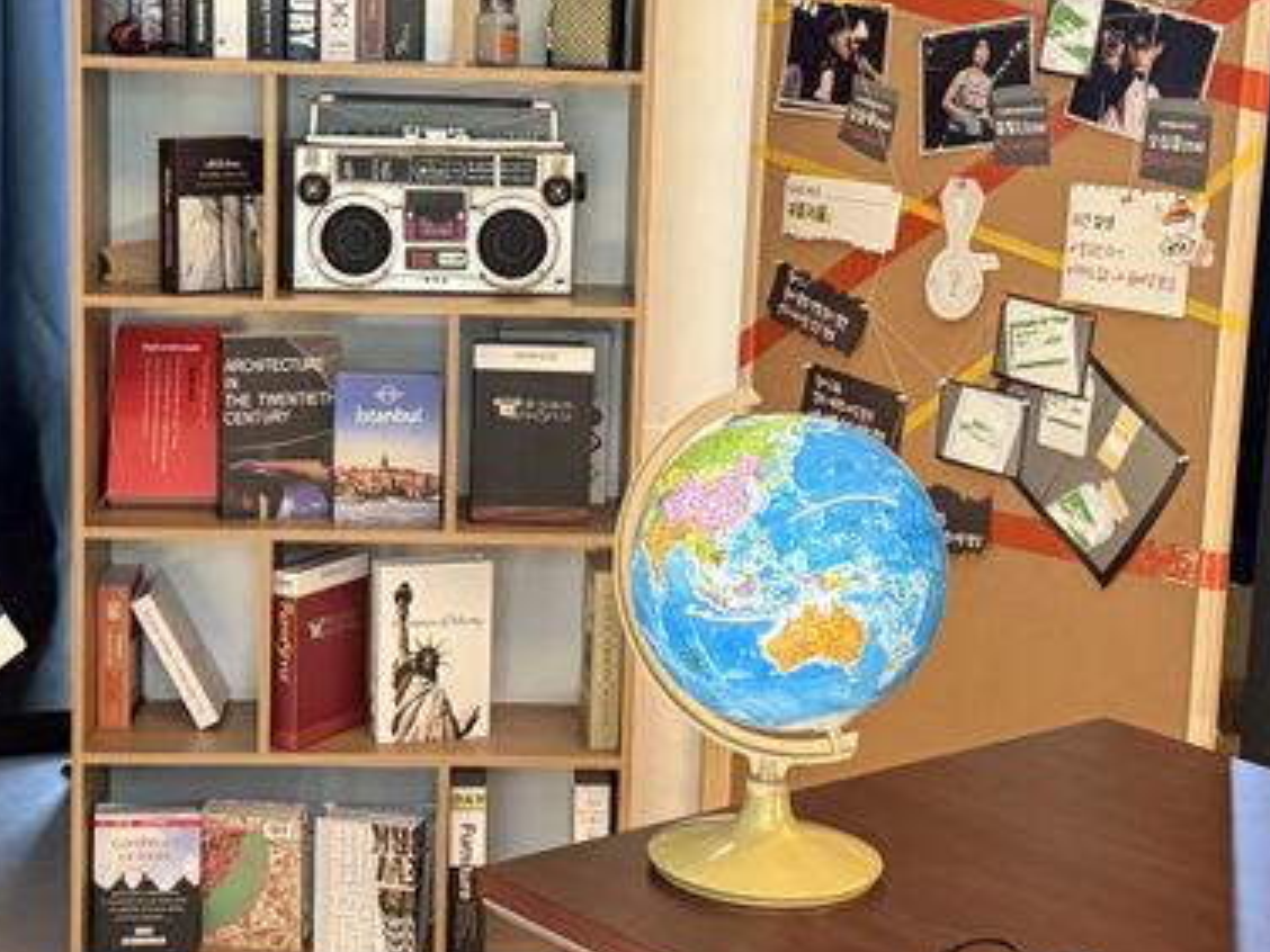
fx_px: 2531
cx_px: 608
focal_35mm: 69
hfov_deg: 28.2
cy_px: 365
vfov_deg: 21.3
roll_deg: -2.6
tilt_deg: -8.6
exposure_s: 1/60
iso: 800
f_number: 1.78
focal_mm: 6.76
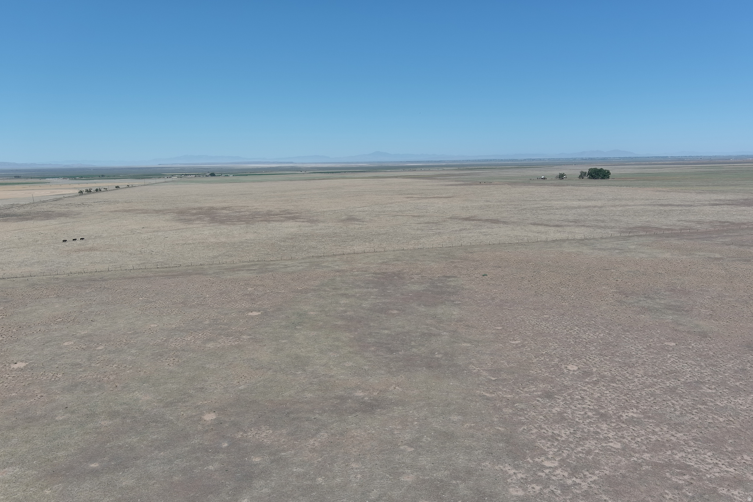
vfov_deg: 45.0
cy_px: 251
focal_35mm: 29
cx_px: 376
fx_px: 606
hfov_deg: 63.7
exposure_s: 1/1600
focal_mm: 10.13
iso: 100
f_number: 2.8
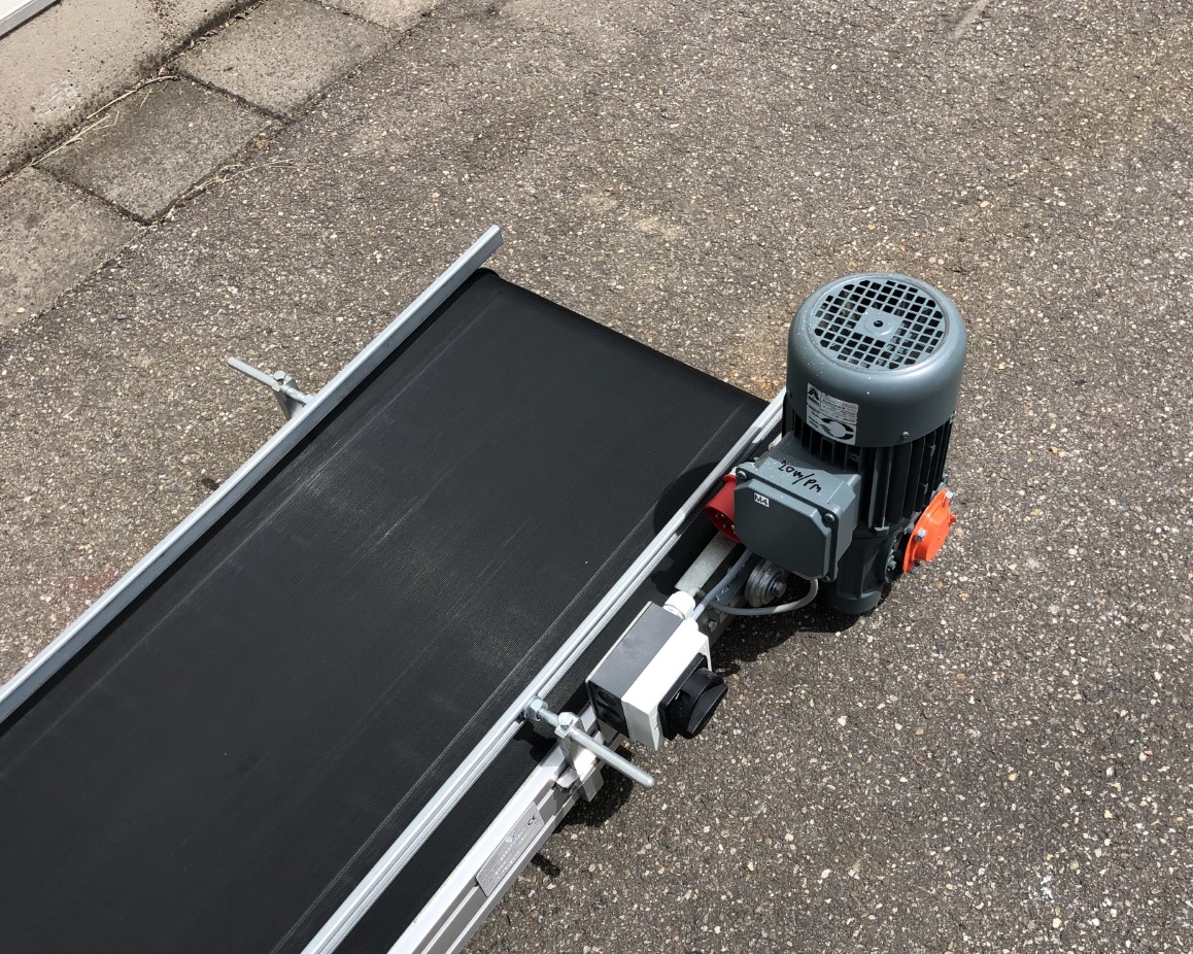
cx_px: 641
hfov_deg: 52.8
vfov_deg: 43.3
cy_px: 523
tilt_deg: -55.9
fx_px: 1200
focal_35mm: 34
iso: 20
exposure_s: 1/1600
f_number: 1.8
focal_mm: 4
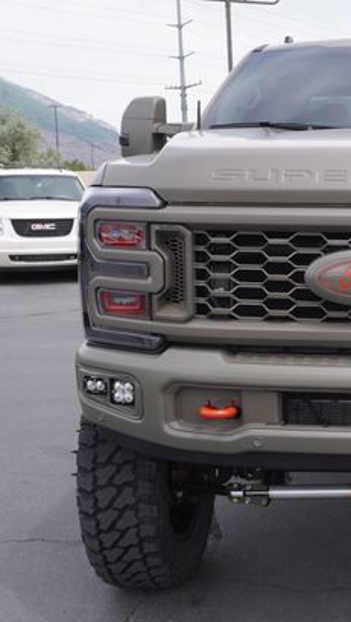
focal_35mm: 54
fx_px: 892
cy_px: 323
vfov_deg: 38.5
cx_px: 389
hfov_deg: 21.1
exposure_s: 1/160
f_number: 7.1
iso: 100
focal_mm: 22
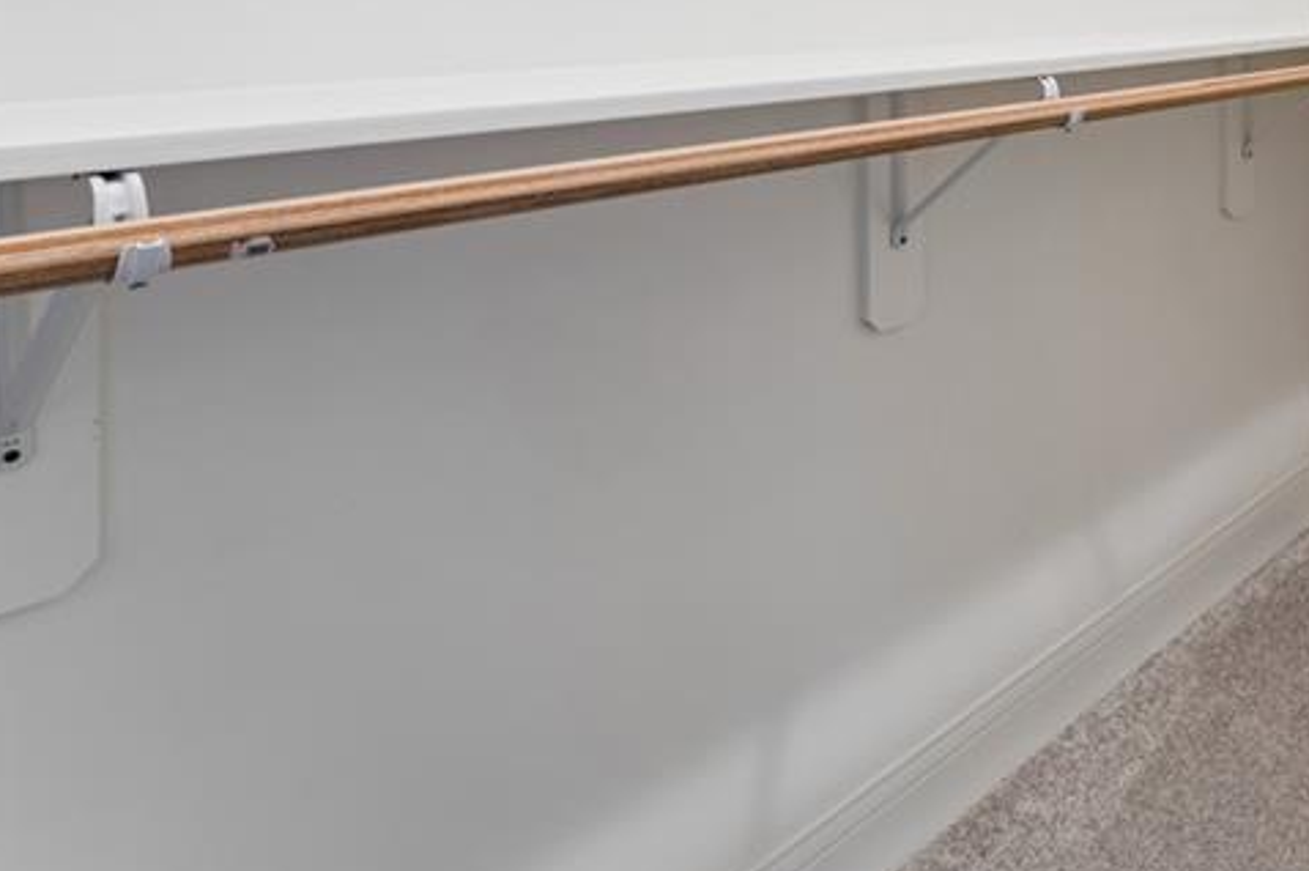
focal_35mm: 30
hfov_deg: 51.9
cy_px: 3
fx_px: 1090
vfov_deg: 38.7
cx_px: 1254
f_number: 13
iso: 400
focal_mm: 14
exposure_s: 1/5
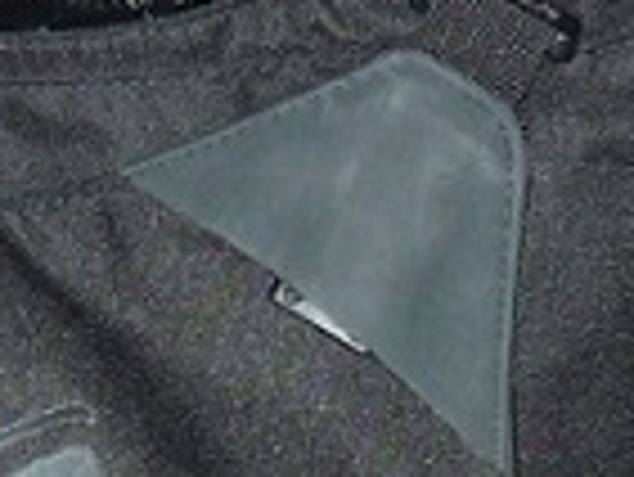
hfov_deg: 10.2
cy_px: 824
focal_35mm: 193
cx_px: 130
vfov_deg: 7.5
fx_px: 3538
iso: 100
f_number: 2.8
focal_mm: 5.5
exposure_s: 1/30
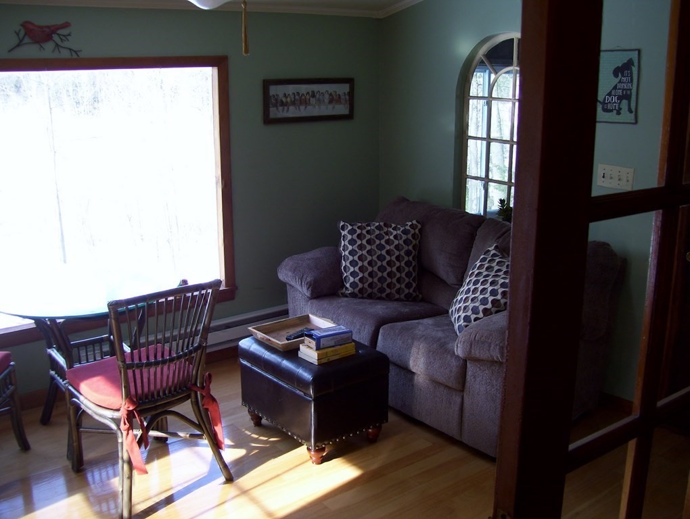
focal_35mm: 36
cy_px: 260
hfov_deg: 51.3
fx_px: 719
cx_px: 345
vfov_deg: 39.7
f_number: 2.7
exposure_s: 1/60
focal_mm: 6
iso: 80
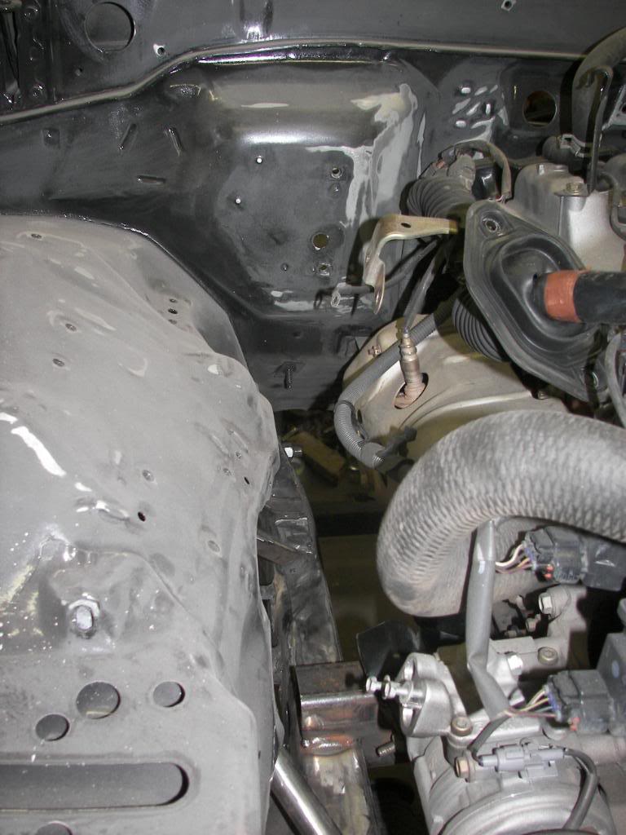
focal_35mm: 36
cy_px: 418
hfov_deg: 39.7
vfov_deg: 51.4
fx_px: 868
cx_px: 313
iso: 100
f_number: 2.8
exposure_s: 1/30
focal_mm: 6
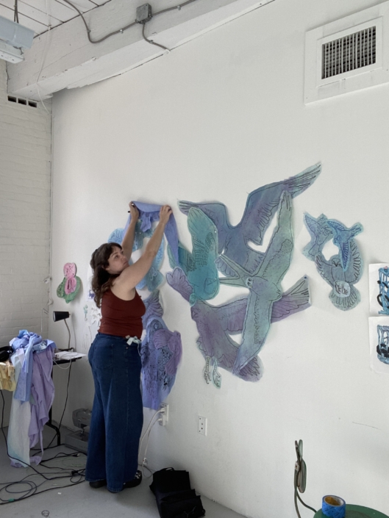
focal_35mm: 30
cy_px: 259
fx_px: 449
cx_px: 194
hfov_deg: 46.8
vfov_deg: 60.0
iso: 64
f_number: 2.2
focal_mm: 2.71
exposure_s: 1/122
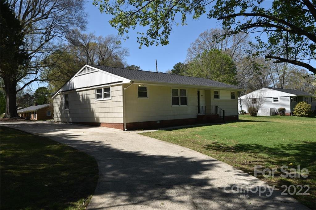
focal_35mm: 27
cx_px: 158
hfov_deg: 67.4
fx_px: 237
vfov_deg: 47.9
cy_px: 105
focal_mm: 18
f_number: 8
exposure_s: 1/250
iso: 100
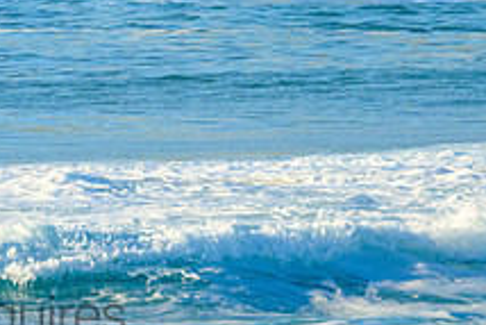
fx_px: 20074
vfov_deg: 0.9
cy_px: -73
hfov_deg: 1.4
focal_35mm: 1486
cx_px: 19
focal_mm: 400
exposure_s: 1/2000
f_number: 9
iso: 1000
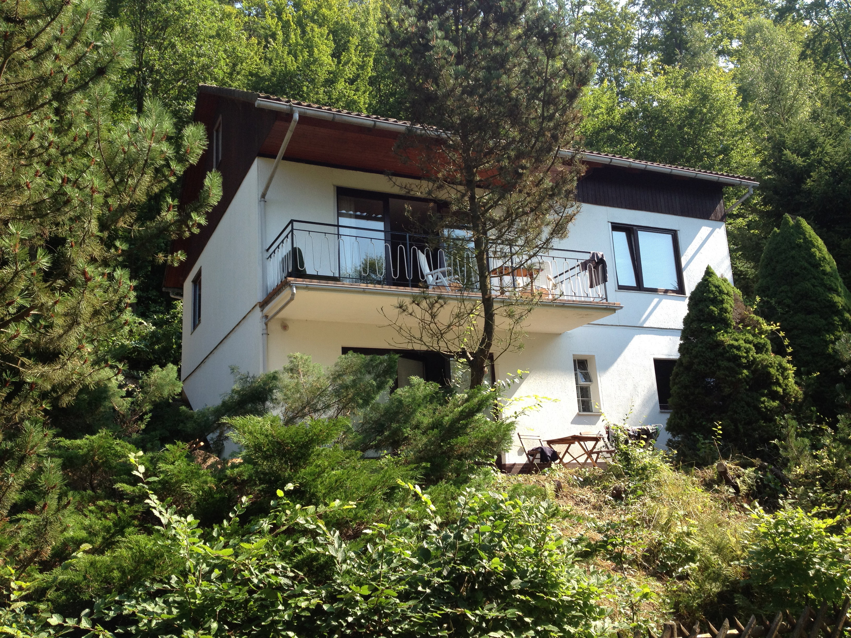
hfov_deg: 52.6
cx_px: 426
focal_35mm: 35
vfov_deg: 40.7
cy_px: 319
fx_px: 860
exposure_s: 1/435
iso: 64
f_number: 2.4
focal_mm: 4.28
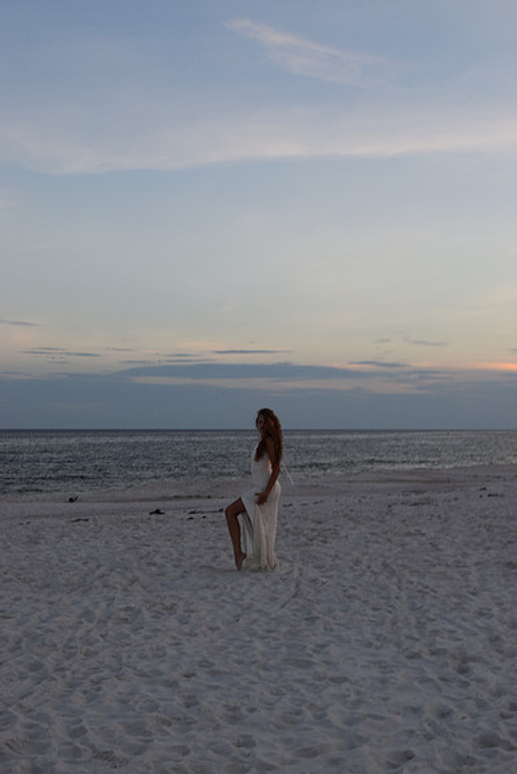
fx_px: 1098
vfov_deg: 38.9
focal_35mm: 51
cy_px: 387
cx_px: 258
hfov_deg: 26.5
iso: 400
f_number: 6.3
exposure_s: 1/160
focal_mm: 34
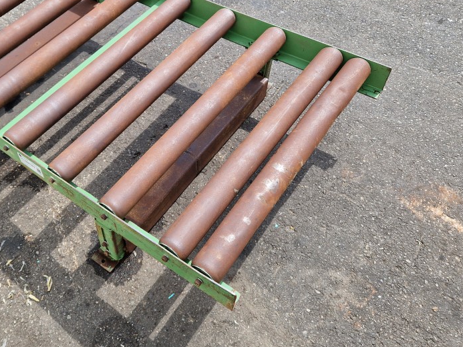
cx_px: 148
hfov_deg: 52.7
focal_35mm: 34
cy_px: 129
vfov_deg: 41.5
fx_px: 455
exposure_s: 1/790
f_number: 1.8
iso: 50
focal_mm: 5.4
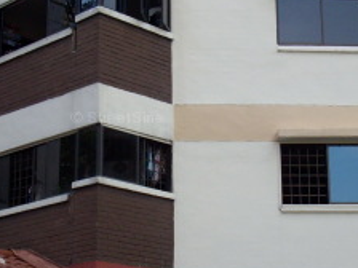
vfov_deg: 16.2
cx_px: 190
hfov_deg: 21.5
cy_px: 120
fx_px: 941
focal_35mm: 91
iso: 125
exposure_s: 1/125
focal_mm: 6.2
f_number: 2.8
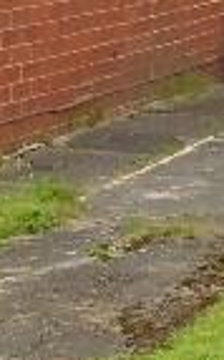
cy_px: -126
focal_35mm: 235
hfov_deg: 5.5
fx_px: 2302
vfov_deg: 8.8
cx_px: -88
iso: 80
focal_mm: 5.6
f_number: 3.3
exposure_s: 1/145
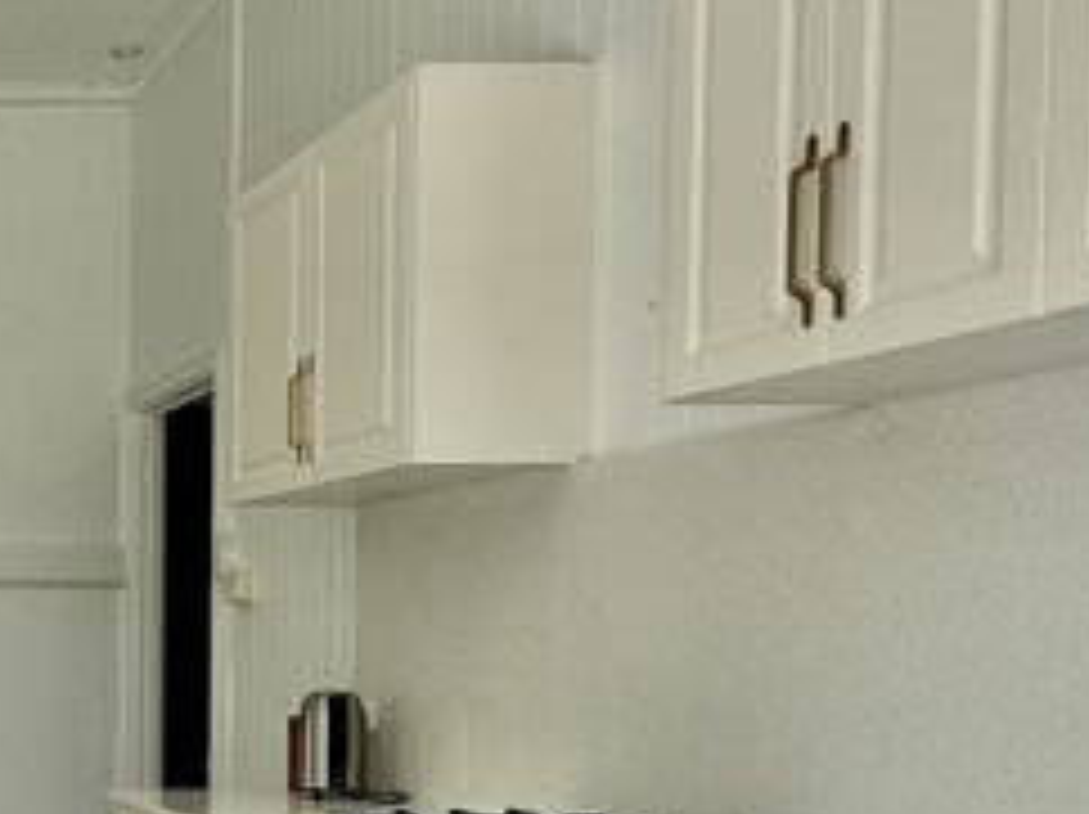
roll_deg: +0.2
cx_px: -351
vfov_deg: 27.2
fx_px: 1634
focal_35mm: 52
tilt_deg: -3.0
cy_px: 702
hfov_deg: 29.3
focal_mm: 2.22
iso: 40
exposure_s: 1/212
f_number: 2.2
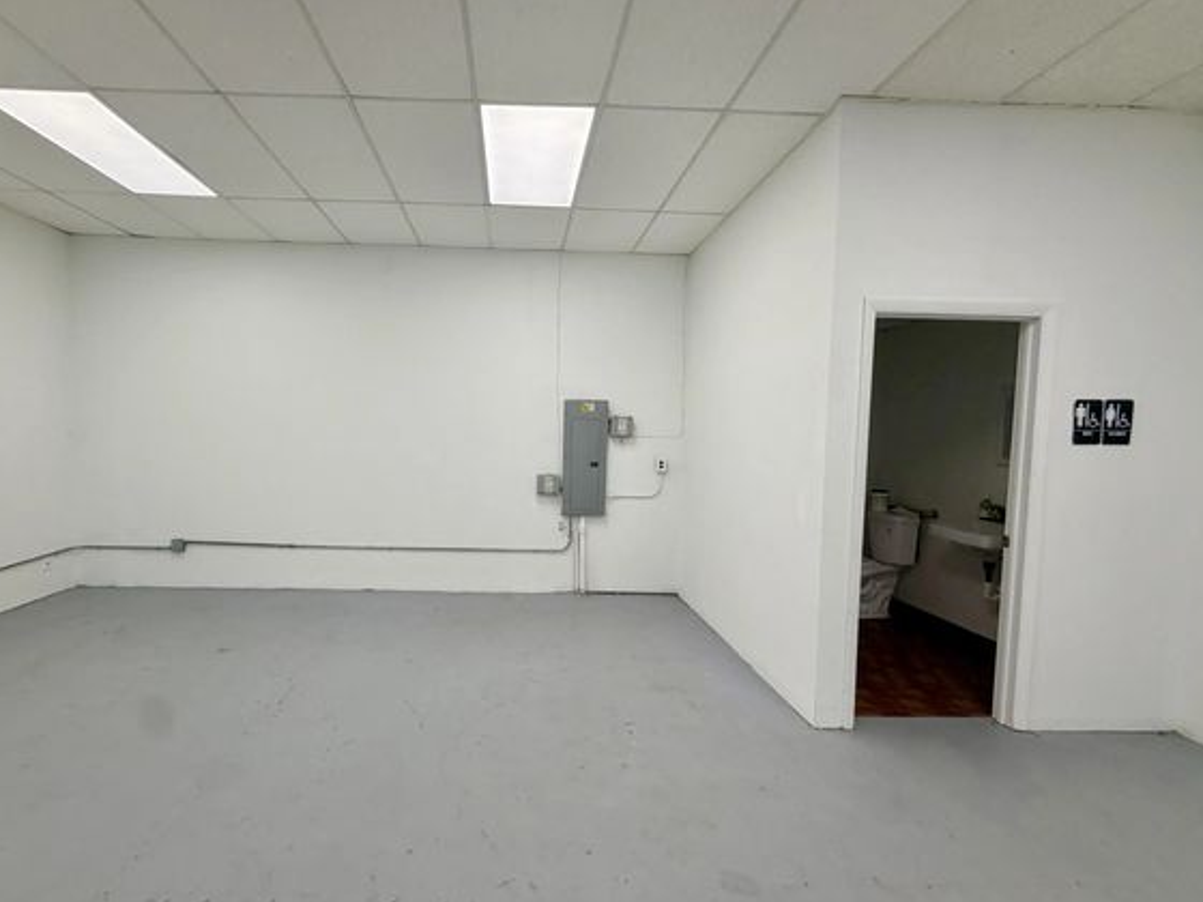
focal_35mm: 16
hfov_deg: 94.1
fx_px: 556
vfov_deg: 78.1
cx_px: 533
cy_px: 460
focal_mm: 2.22
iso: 100
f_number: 2.2
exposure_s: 1/120
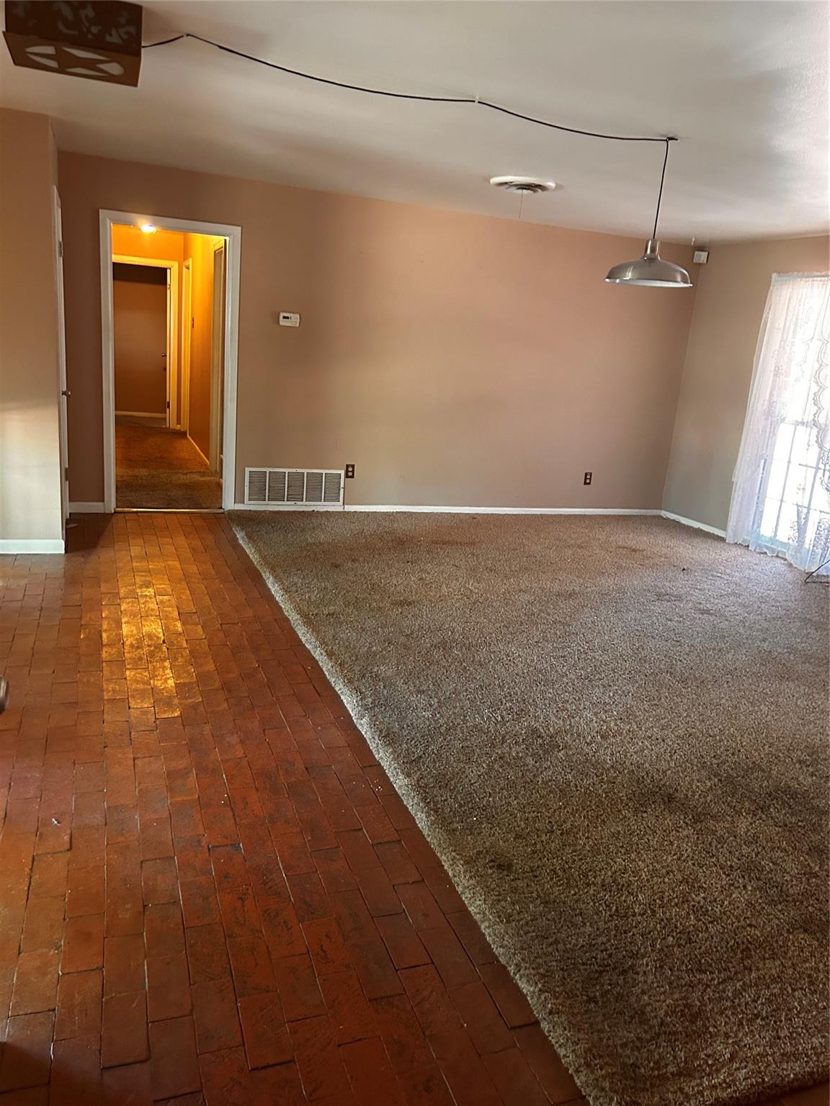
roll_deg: -5.2
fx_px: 831
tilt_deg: -13.8
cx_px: 415
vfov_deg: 67.3
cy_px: 553
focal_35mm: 26
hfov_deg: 53.1
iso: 500
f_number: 1.5
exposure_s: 1/40
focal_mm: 5.7
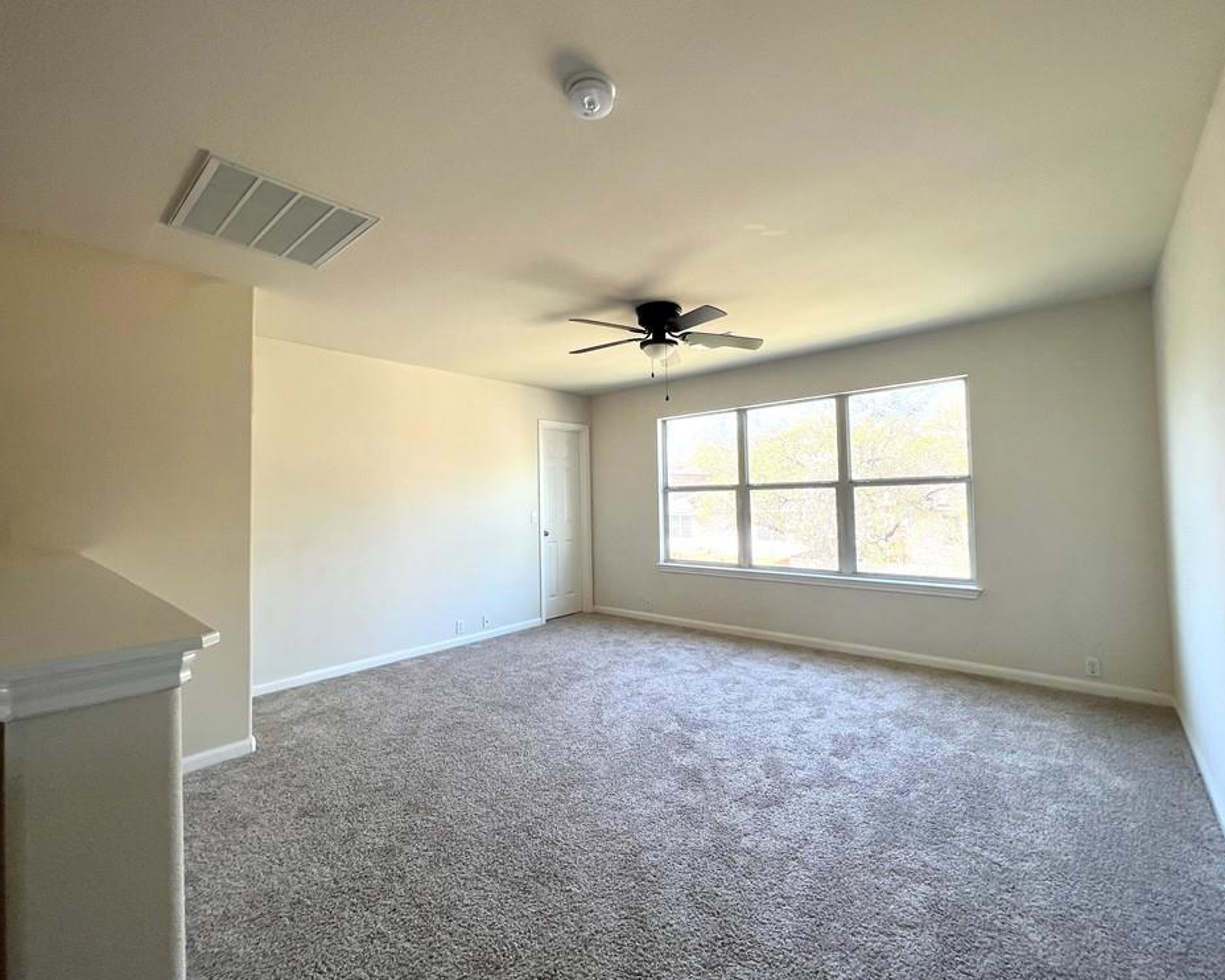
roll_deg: +0.9
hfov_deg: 100.7
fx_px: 507
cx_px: 622
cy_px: 483
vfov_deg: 88.0
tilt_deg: +1.3
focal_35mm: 14
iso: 40
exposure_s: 1/122
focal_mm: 1.57
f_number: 1.8
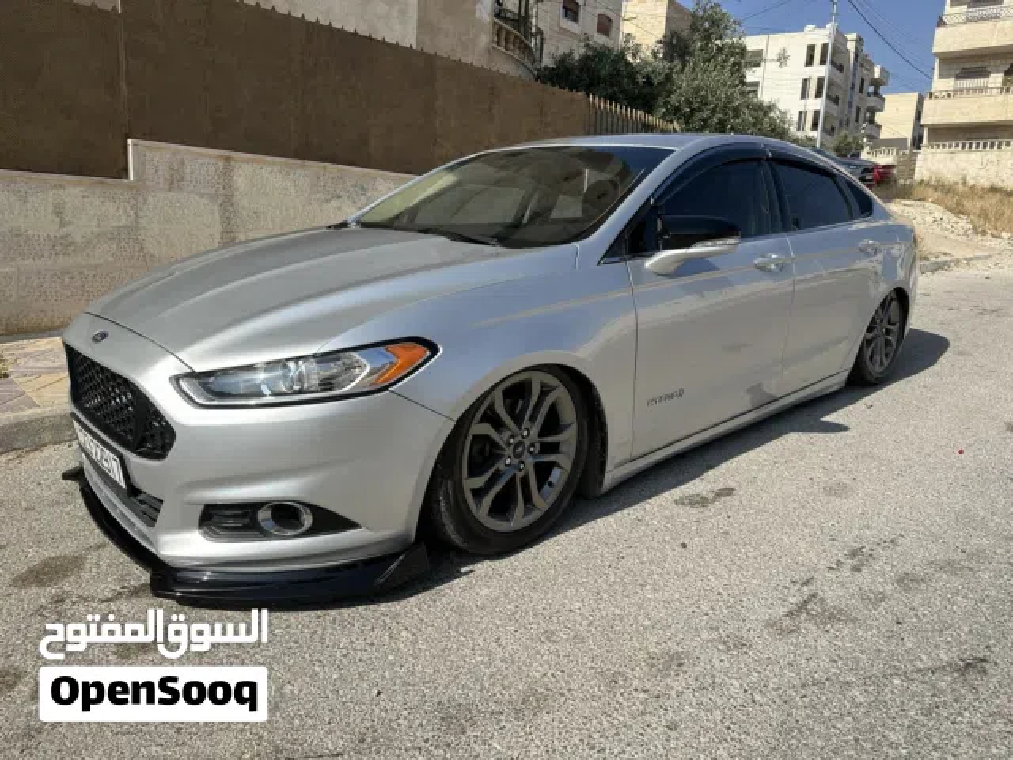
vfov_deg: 56.8
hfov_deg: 71.6
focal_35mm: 24
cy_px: 380
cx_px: 506
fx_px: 702
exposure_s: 1/5525
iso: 80
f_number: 1.78
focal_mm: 6.86
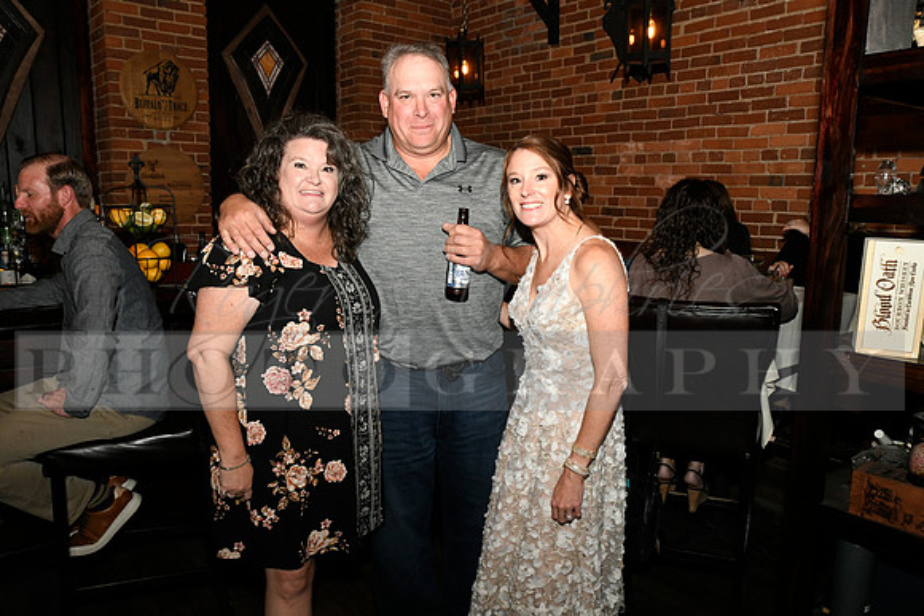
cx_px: 462
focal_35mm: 29
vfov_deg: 45.0
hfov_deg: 63.6
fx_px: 744
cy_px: 308
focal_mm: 29
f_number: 11
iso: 6400
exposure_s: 1/60
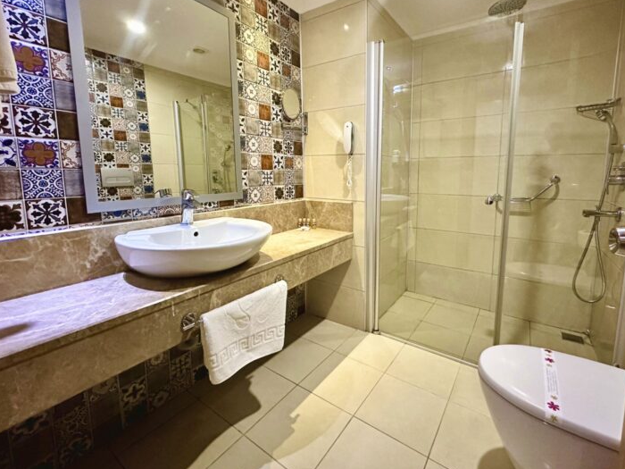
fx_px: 289
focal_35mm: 16
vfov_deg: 77.7
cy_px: 205
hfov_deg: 94.3
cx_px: 338
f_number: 2.2
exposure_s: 1/60
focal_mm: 2.22
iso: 1250
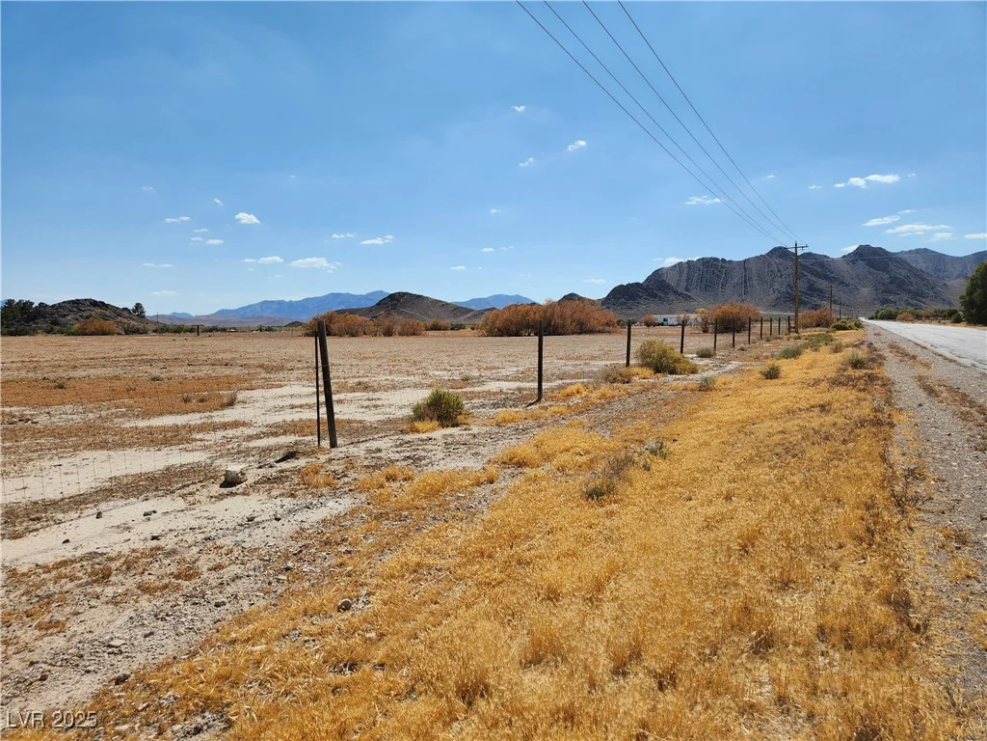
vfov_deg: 58.9
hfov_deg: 73.9
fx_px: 656
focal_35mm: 23
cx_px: 494
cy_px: 370
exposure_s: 1/3018
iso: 20
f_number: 1.8
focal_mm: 5.4
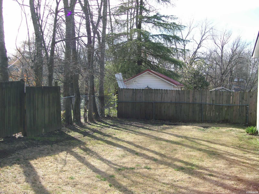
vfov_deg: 39.7
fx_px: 269
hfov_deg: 51.4
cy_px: 97
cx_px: 130
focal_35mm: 36
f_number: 2.7
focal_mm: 6
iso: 80
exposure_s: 1/486
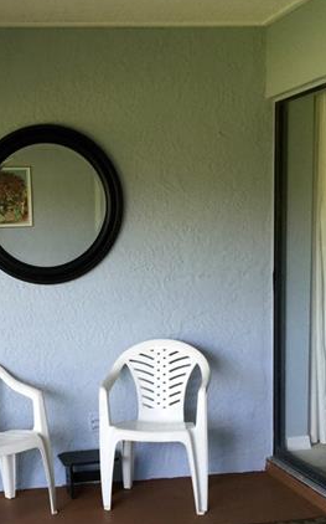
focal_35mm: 56
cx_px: 35
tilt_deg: -8.0
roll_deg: +1.6
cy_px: 360
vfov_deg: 35.8
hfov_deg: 22.6
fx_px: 798
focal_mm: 4.15
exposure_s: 1/40
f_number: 2.2
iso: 32
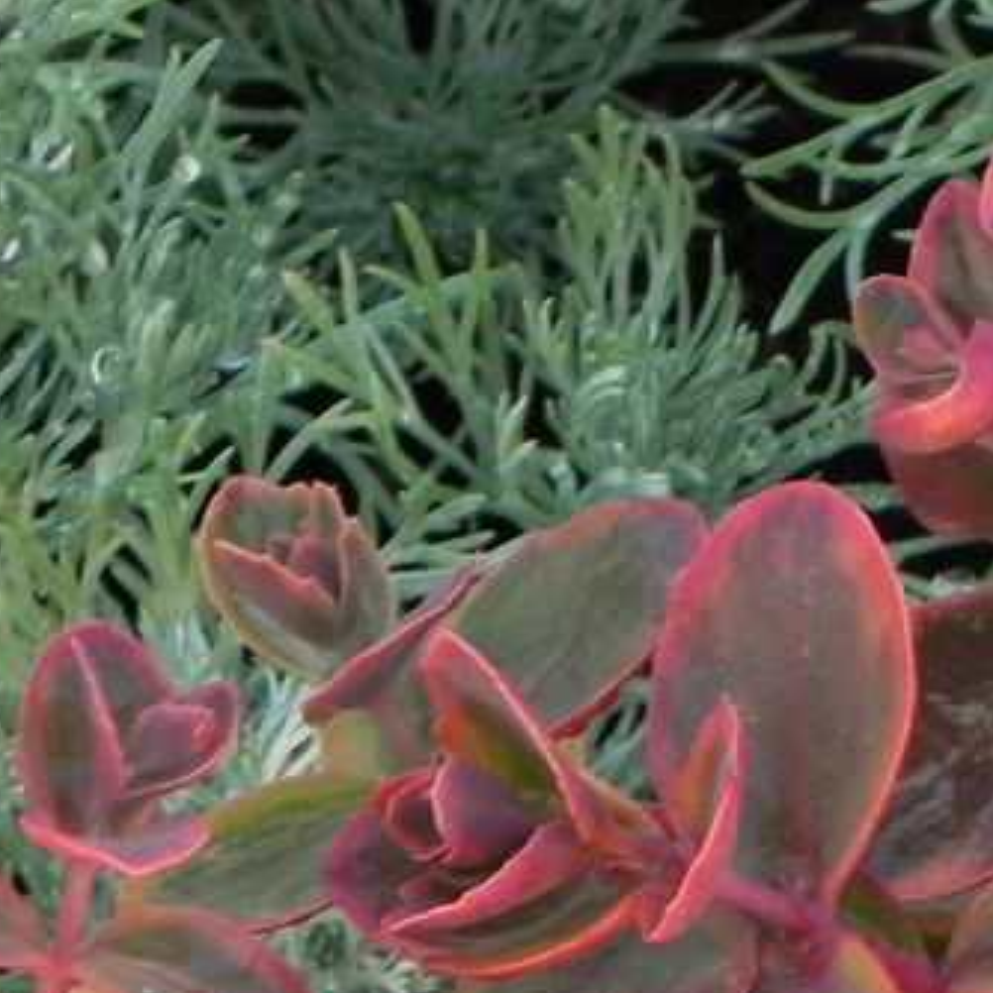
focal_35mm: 330
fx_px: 10710
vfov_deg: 5.3
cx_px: 873
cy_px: 990
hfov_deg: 5.3
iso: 160
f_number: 4.5
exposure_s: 1/30
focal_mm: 20.8
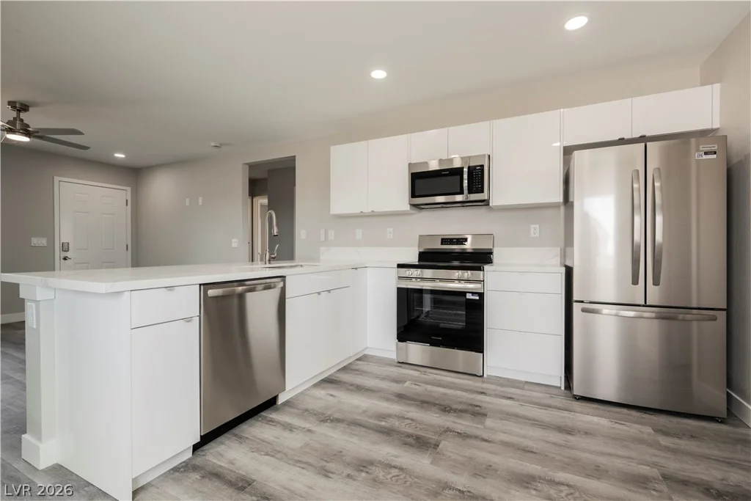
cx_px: 376
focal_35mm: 16
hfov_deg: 96.7
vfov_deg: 73.8
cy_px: 250
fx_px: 334
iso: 400
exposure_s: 1/60
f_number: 5.6
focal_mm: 16
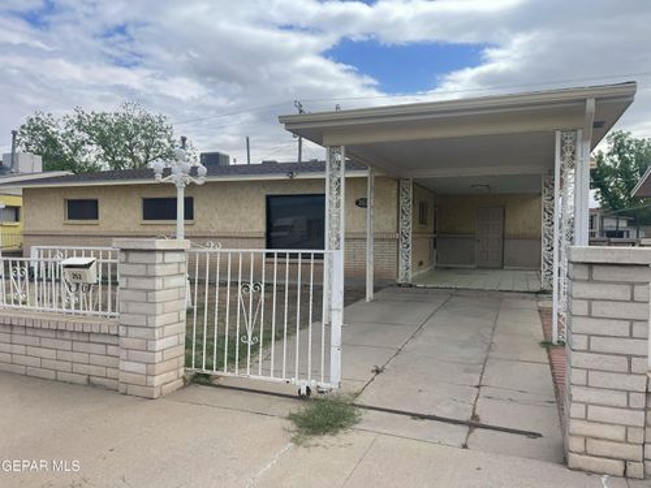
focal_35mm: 25
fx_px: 470
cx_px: 326
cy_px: 244
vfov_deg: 54.9
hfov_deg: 69.4
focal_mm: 5.1
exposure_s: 1/4202
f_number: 1.6
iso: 32
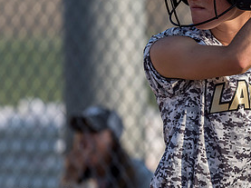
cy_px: 61
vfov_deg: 1.2
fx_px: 9124
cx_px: 246
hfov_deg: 1.6
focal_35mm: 1260
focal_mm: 300
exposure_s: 1/1250
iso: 400
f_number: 6.3
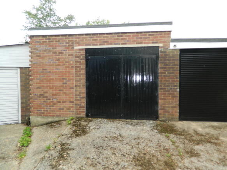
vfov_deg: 54.9
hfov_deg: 69.4
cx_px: 114
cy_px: 85
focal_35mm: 25
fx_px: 164
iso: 110
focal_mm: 4.5
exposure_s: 1/100
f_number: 3.1
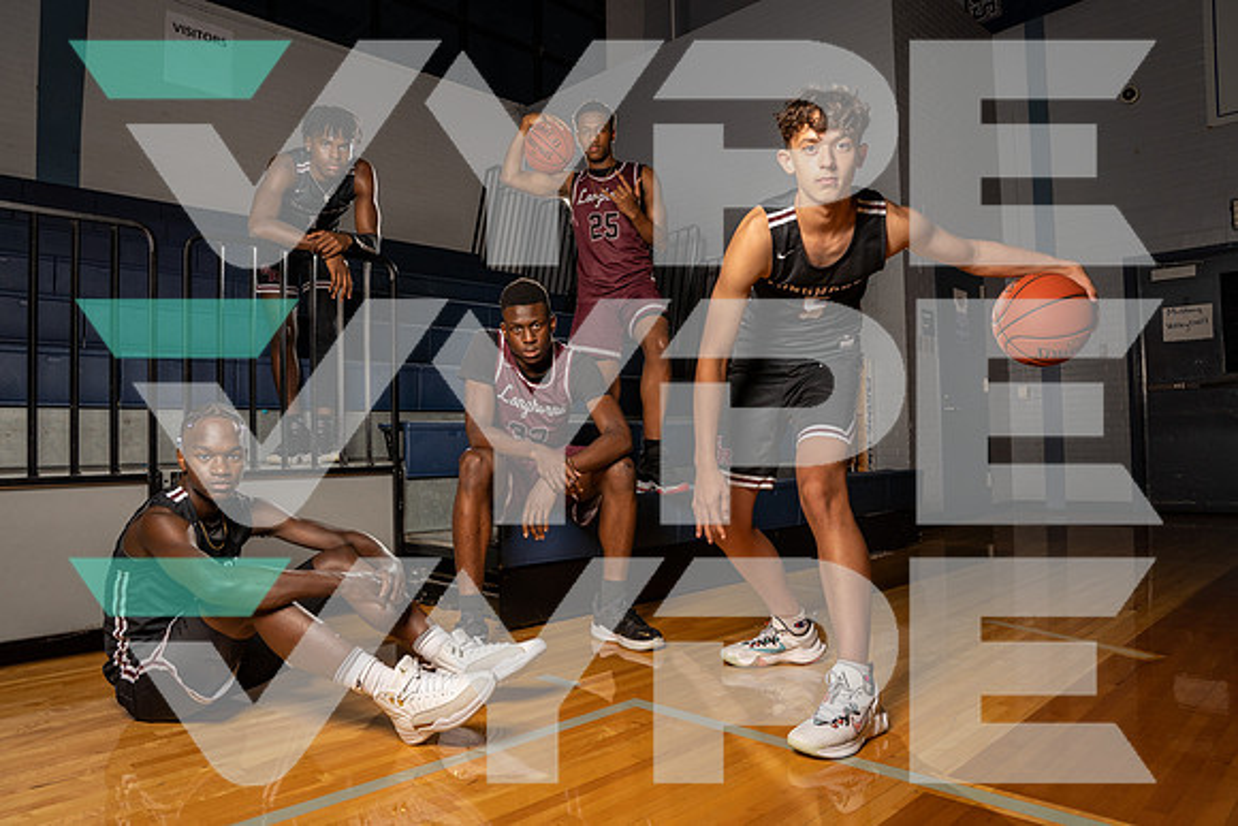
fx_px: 825
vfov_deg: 53.2
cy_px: 413
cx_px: 619
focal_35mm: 24
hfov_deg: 73.7
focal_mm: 24
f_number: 8
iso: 320
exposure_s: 1/200
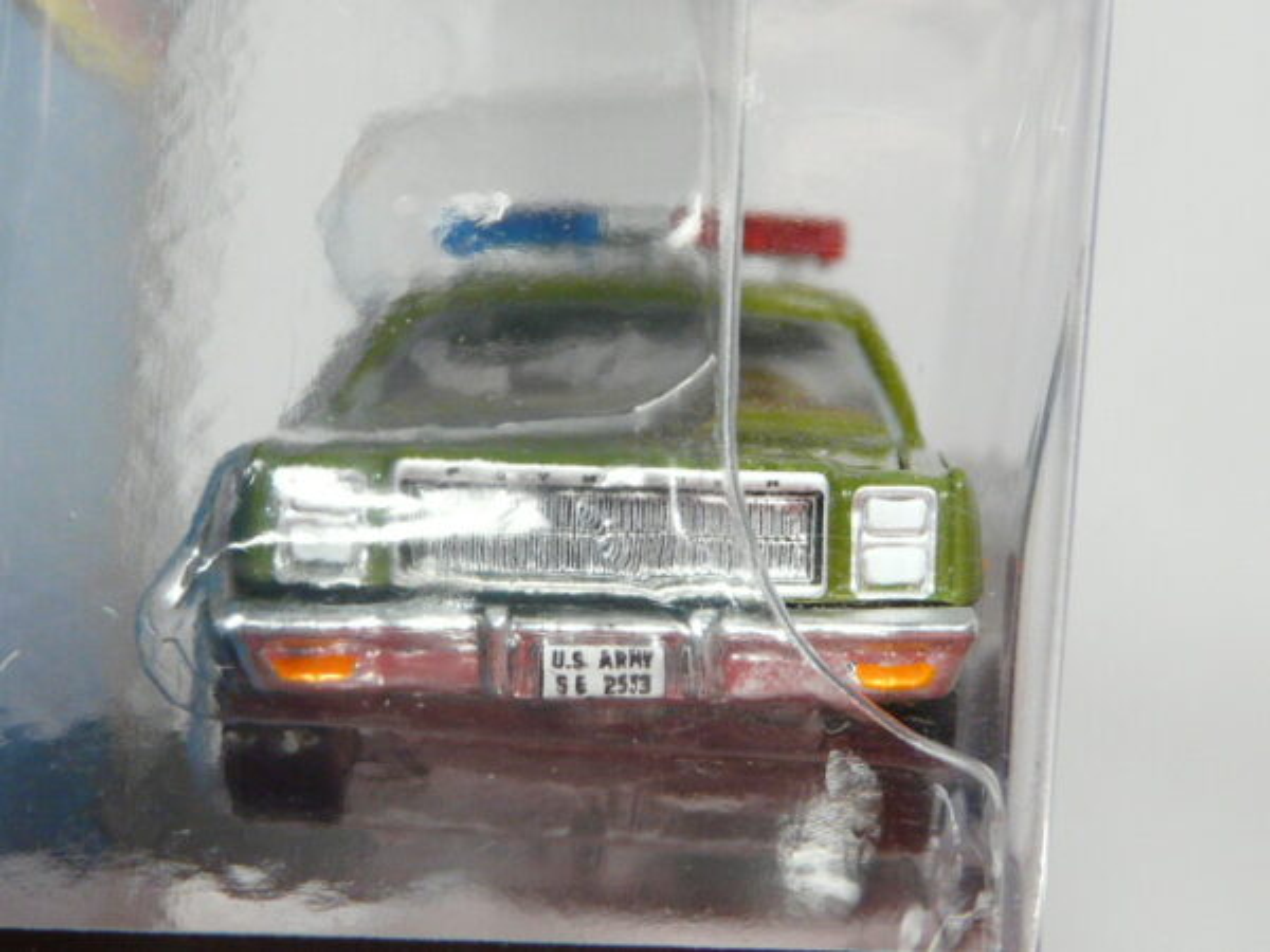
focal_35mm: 161
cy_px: 476
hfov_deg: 12.3
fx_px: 5907
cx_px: 635
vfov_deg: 9.2
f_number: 3.6
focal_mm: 16.6
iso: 200
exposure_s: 1/50
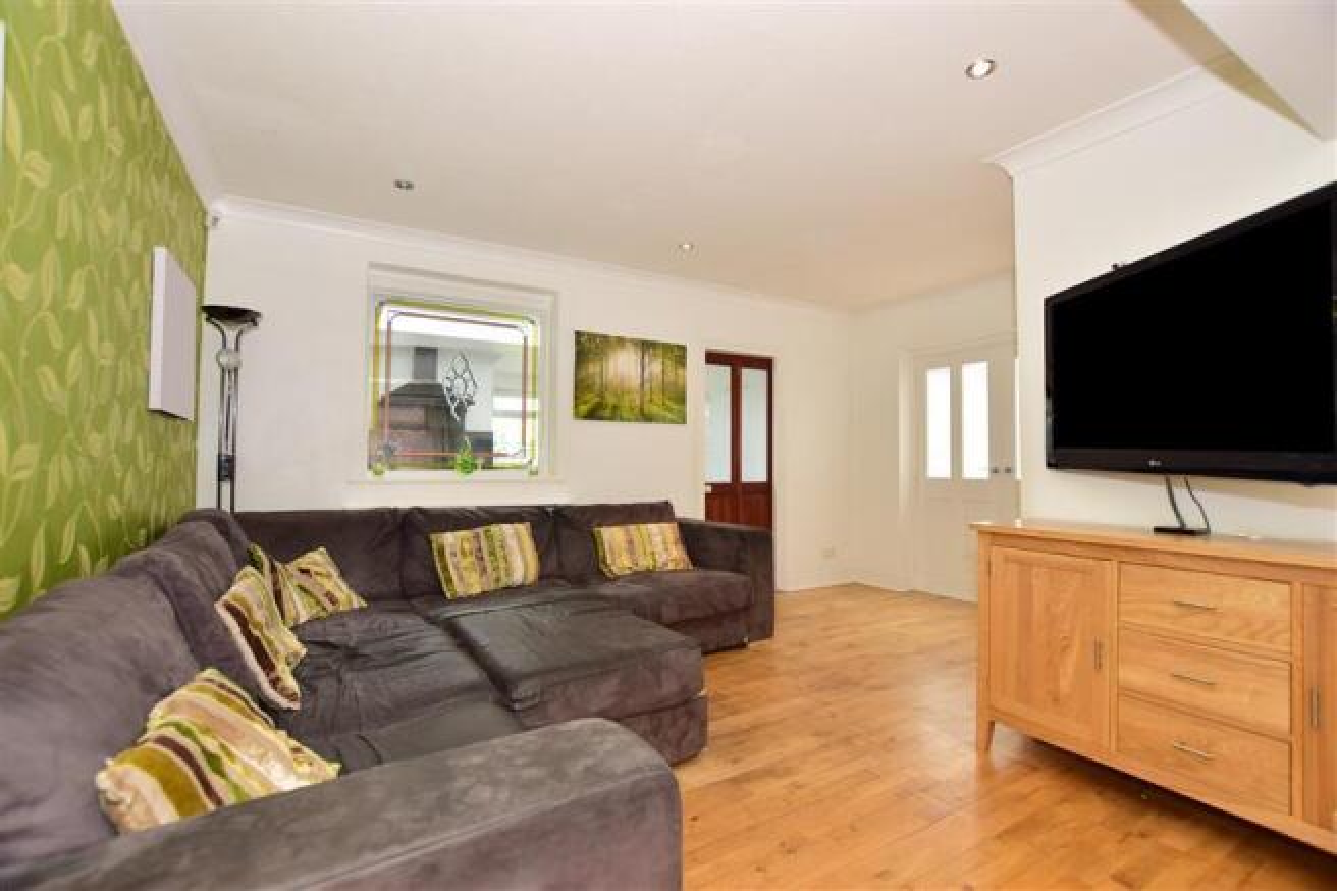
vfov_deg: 77.3
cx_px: 668
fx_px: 557
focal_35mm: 15
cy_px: 446
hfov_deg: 100.4
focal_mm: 10
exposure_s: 1/50
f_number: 5
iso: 200
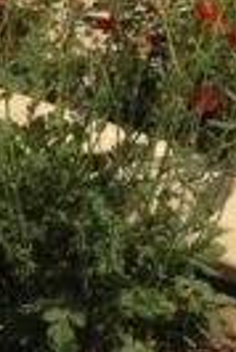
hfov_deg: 6.5
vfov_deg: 9.2
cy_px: -363
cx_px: 270
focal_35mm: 210
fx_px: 2059
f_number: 2.4
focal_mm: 4.28
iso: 50
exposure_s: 1/1783
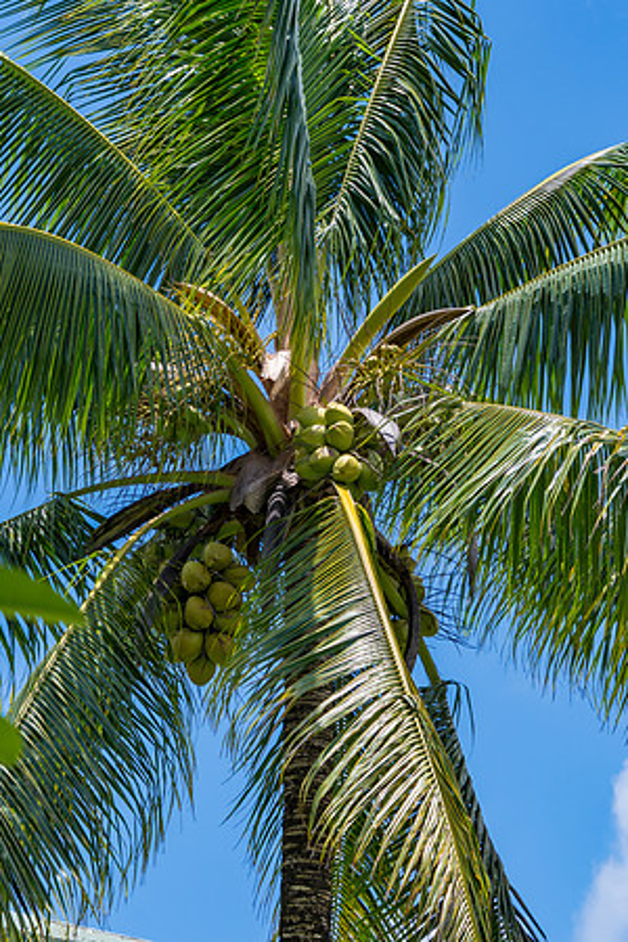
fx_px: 3375
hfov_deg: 10.6
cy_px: 471
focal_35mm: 129
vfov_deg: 15.9
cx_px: 314
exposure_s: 1/800
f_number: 8
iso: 200
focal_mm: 86
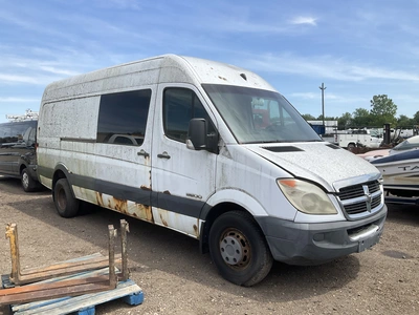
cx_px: 210
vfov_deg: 48.2
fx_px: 351
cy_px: 158
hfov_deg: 61.7
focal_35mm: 29
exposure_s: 1/1534
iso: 25
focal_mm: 3
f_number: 1.8
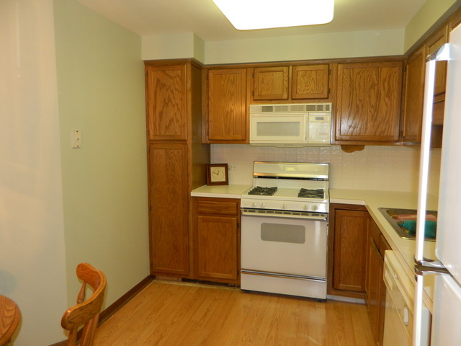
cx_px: 230
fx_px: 333
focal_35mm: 25
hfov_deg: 69.4
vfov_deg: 54.9
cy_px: 173
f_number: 3.1
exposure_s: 1/30
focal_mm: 4.5
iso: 200
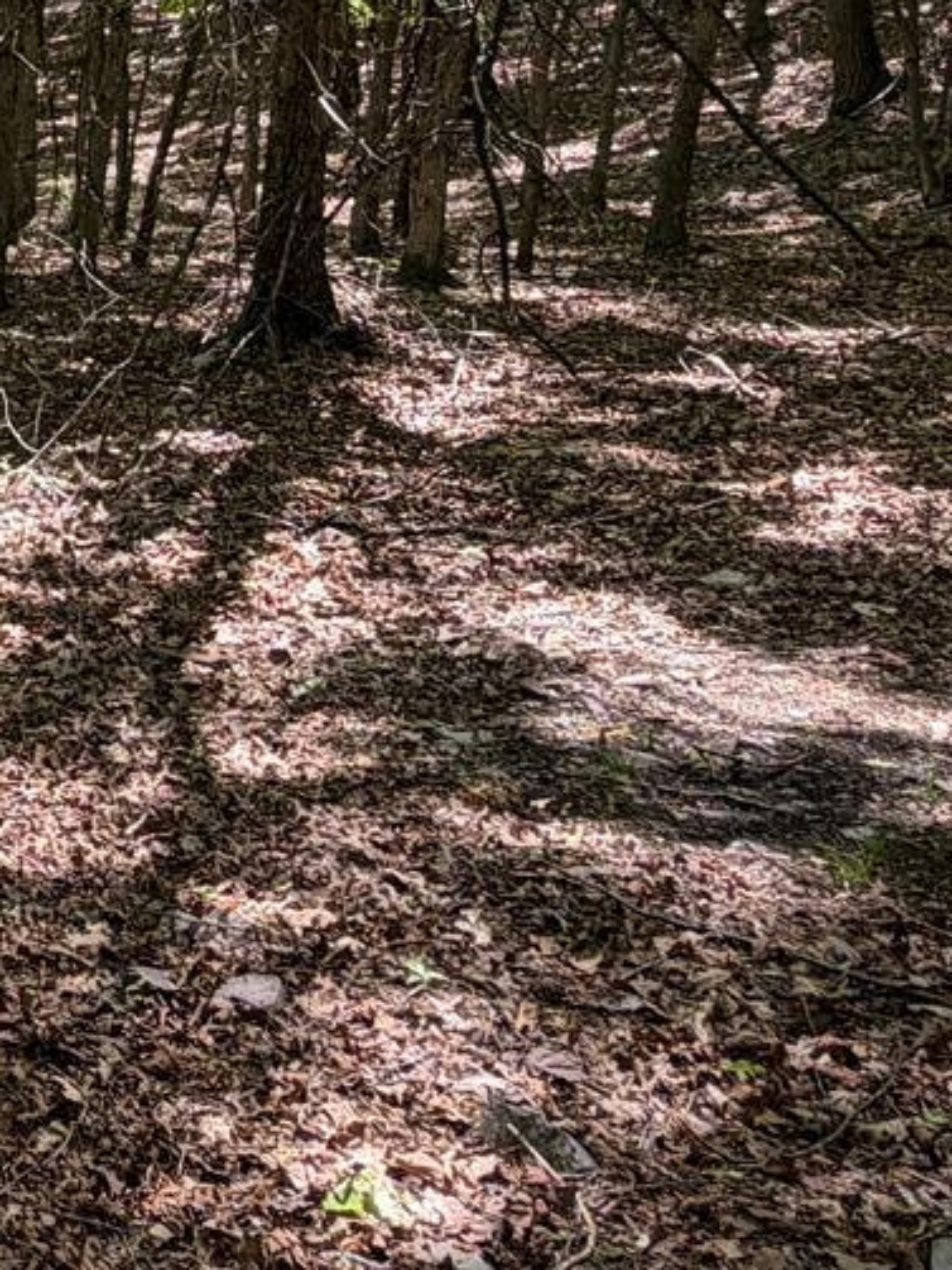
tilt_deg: -11.3
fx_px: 2091
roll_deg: -1.5
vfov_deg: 32.1
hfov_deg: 20.8
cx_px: -568
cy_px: 114
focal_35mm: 57
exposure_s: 1/121
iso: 50
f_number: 2.2
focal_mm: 2.22
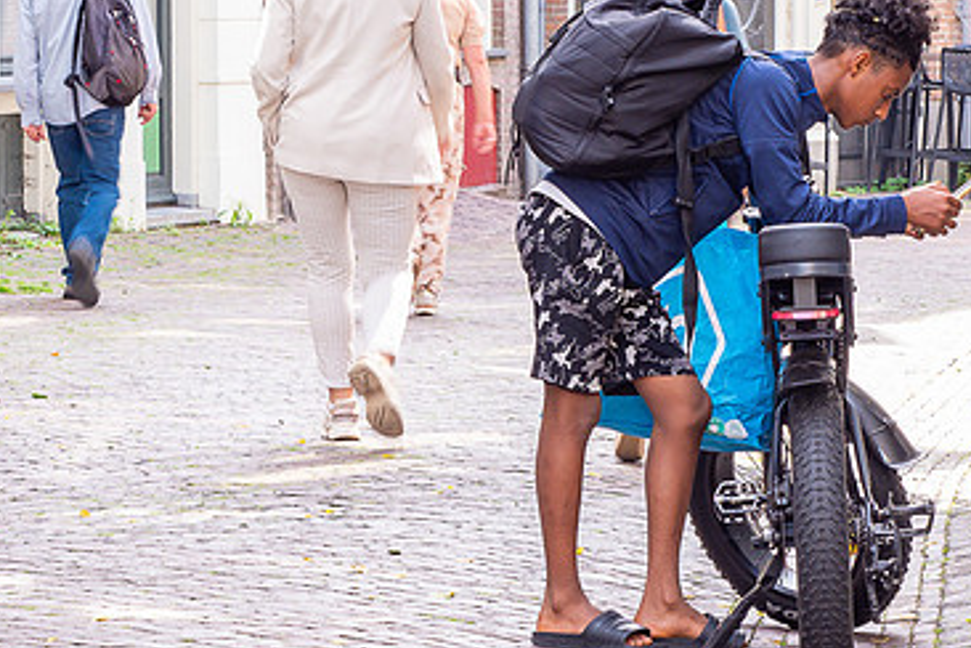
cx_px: 546
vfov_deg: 5.7
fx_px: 6446
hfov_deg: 8.6
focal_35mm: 239
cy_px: 306
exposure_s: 1/20
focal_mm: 60
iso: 200
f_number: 7.1
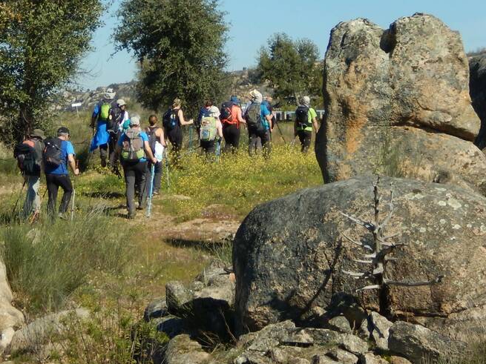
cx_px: 106
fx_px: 1839
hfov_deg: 15.0
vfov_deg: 11.3
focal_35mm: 131
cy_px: 70
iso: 125
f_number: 4.8
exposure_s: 1/800
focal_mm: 12
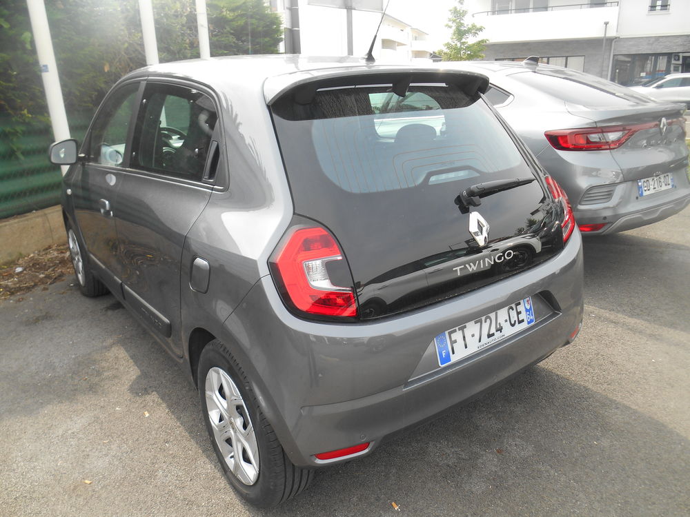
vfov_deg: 53.1
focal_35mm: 26
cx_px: 345
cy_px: 258
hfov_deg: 67.3
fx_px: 518
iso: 80
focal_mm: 4.7
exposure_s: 1/250
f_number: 3.4
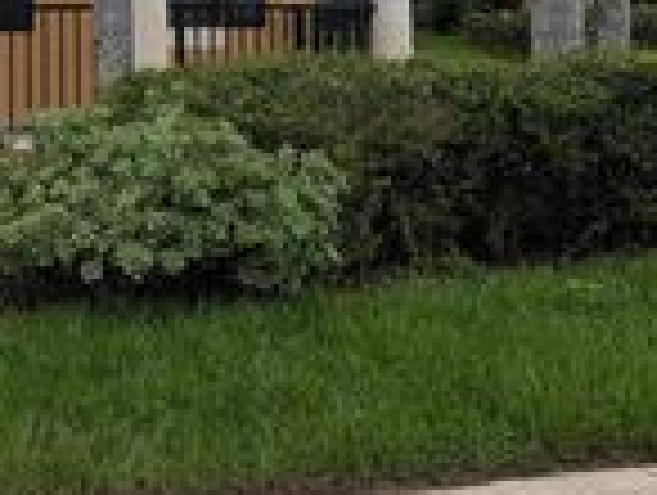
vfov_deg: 17.1
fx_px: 1559
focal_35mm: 82
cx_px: 68
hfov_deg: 23.2
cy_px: -130
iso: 20
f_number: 1.68
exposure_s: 1/1214
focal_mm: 6.9
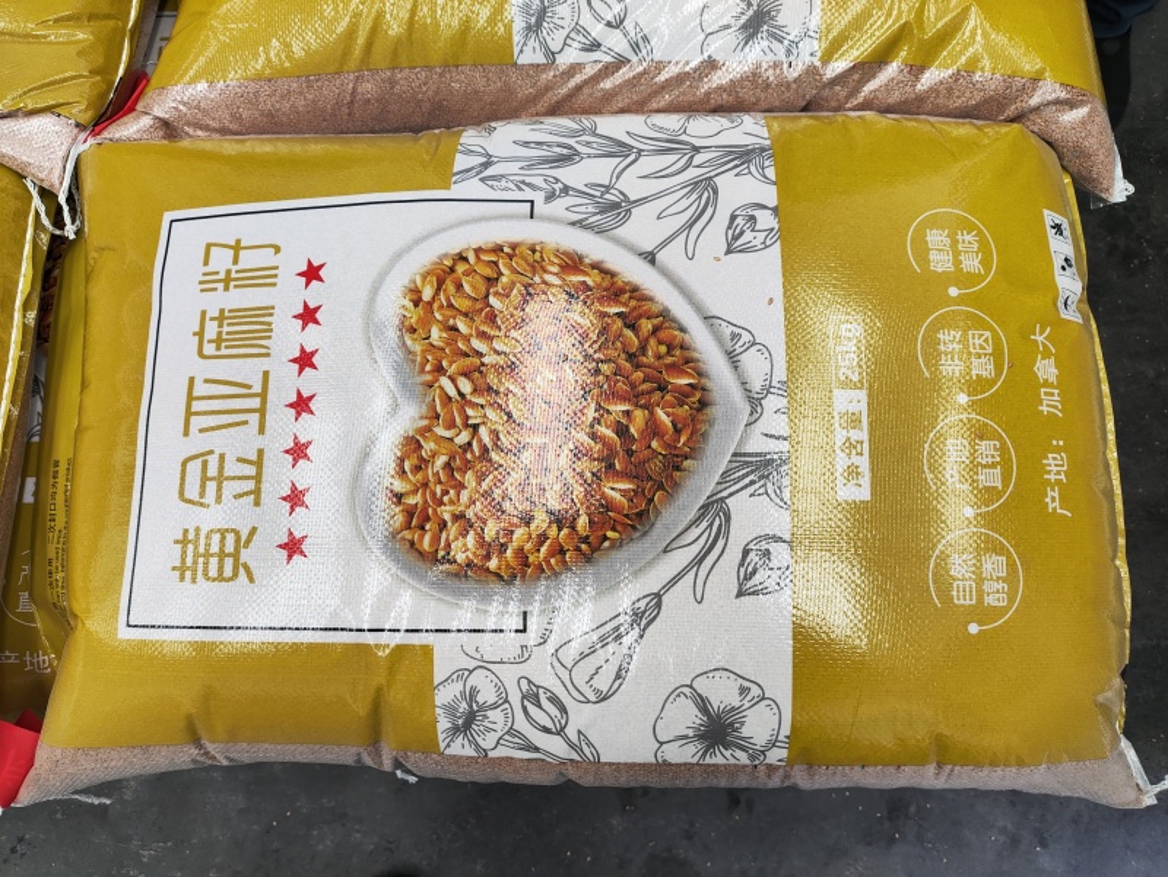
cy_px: 438
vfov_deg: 56.9
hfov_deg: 71.6
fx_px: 810
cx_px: 584
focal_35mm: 24
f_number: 1.8
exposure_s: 1/50
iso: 124
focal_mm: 4.68
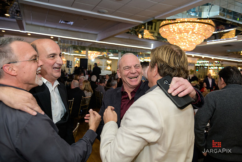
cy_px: 81
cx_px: 121
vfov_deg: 48.0
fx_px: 182
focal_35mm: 27
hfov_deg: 67.4
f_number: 3.2
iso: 1000
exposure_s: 1/125
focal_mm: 27
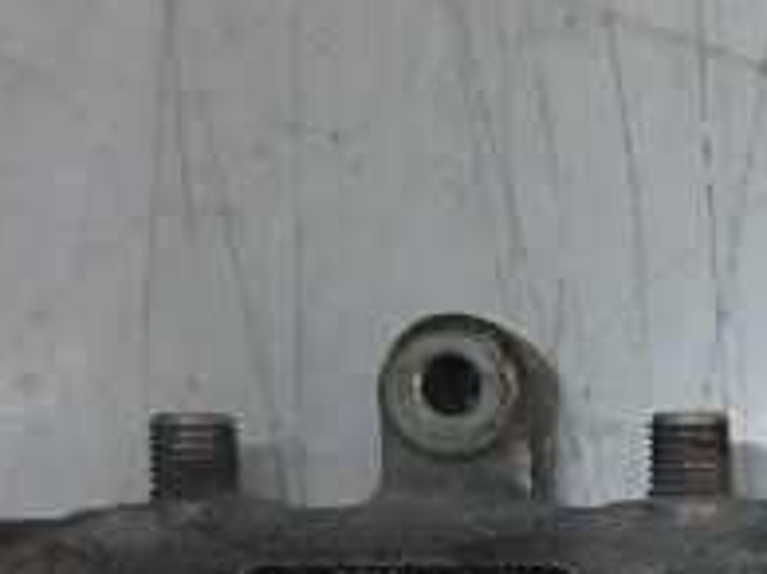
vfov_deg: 20.5
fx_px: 1528
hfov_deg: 23.5
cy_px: 594
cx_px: 1093
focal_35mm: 69
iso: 200
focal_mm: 3.7
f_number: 3.5
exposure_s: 1/60
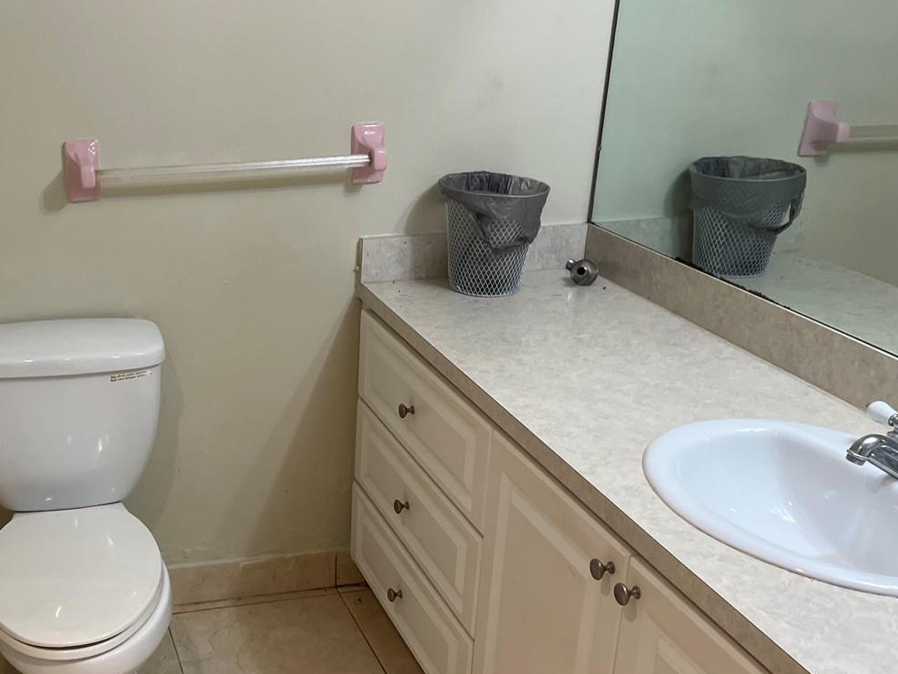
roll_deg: +2.0
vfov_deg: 34.1
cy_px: 432
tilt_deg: -24.9
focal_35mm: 42
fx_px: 1090
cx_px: 182
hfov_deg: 42.8
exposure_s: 1/120
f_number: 1.6
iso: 100
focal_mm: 5.1
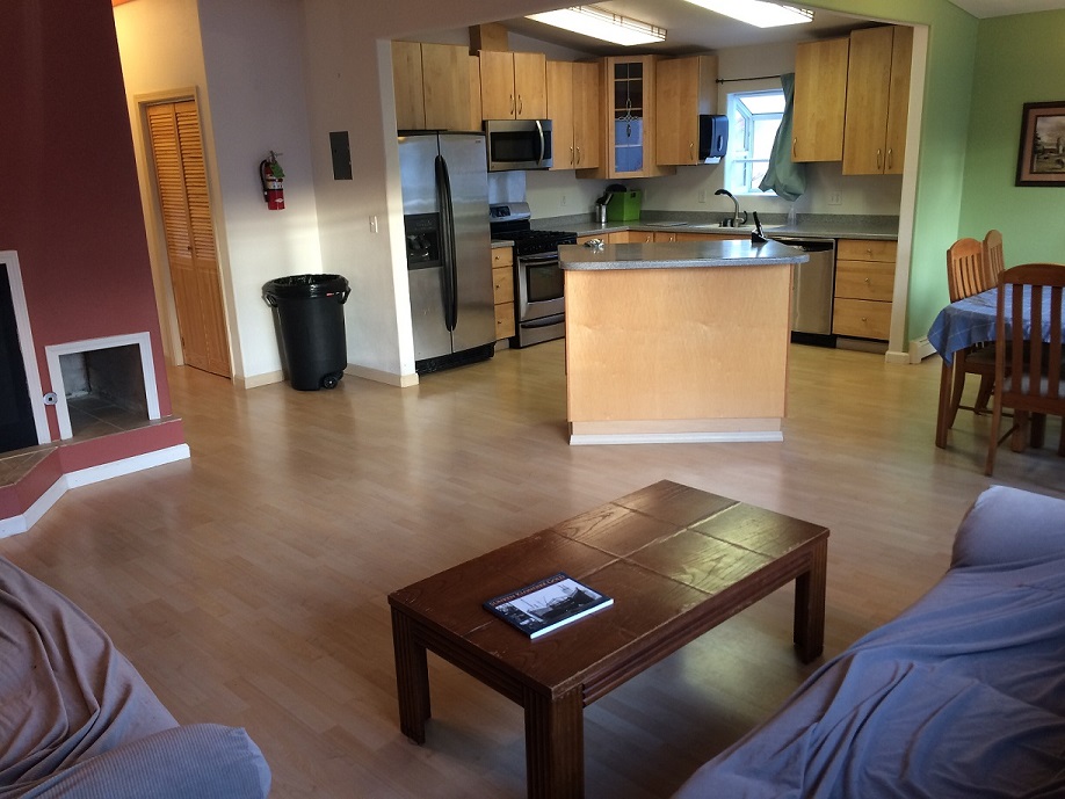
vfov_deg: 48.2
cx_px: 532
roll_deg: +1.8
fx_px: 892
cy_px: 400
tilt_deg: -15.0
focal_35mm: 29
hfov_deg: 61.6
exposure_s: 1/30
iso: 64
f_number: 2.2
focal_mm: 4.15
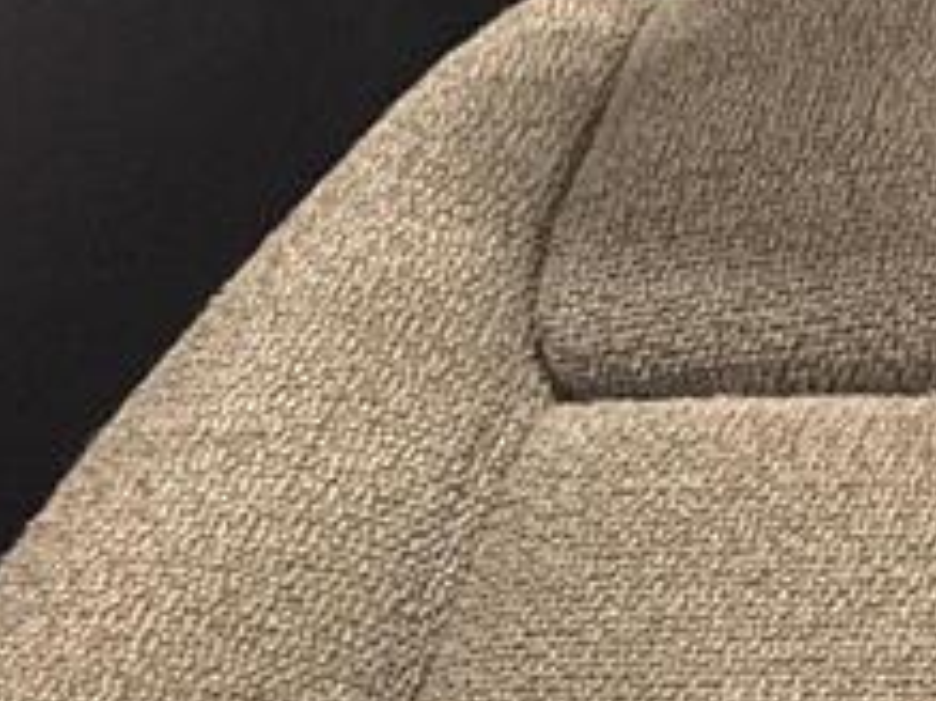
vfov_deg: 7.9
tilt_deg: -34.7
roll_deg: +1.6
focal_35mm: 158
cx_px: 2992
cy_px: -1509
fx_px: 4270
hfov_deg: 9.3
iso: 160
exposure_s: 1/100
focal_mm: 6.76
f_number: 1.78
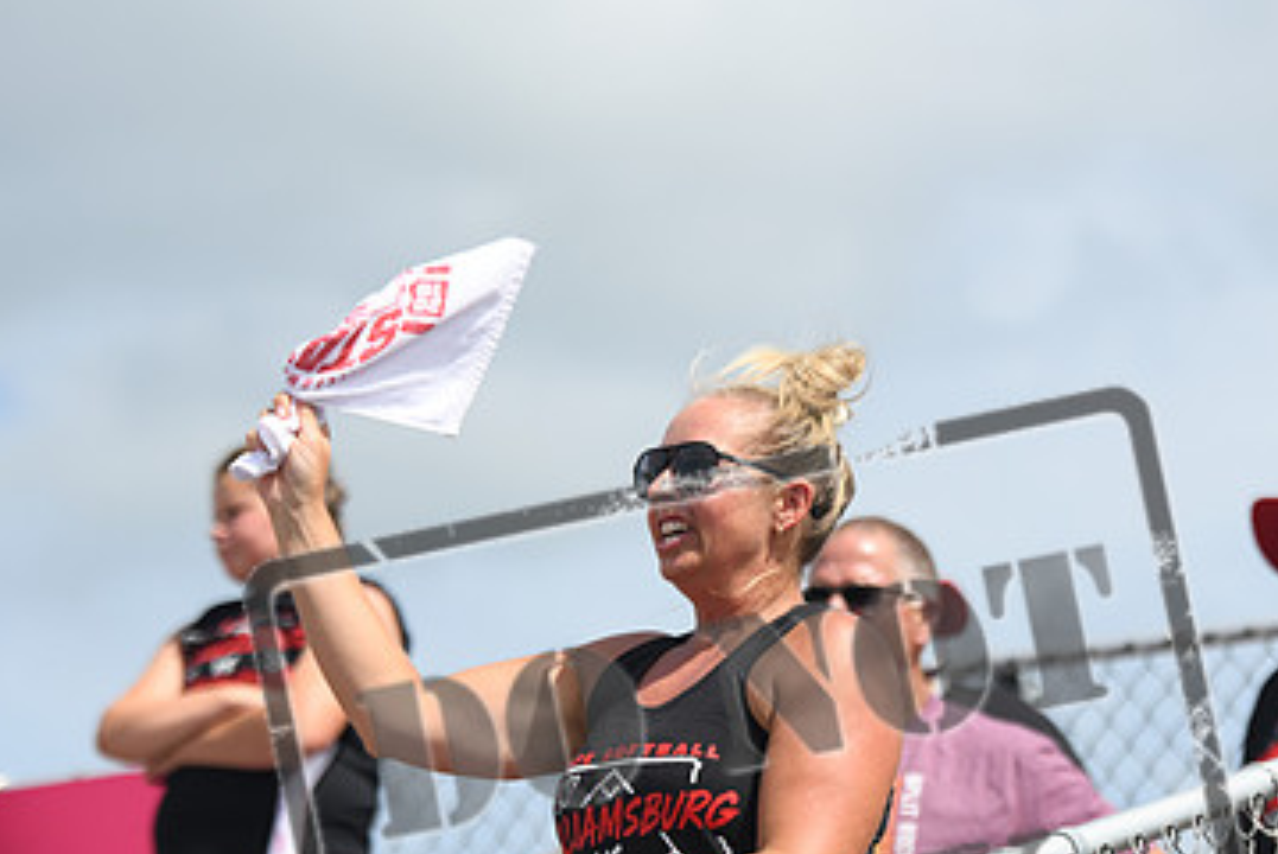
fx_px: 7461
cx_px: 701
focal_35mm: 210
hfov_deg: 9.8
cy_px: 649
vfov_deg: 6.5
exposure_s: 1/1600
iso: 100
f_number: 3.5
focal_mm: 130
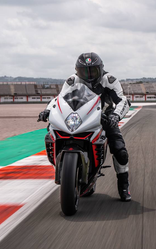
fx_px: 782
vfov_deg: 18.1
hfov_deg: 11.3
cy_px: 124
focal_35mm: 115
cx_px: 164
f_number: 10
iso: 50
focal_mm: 75
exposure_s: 1/50
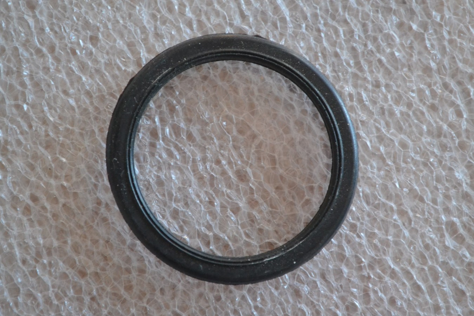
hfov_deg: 26.0
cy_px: 158
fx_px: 1027
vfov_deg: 17.5
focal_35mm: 78
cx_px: 237
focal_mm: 52
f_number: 5.6
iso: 2800
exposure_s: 1/60
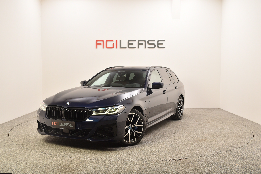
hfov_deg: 53.1
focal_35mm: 36
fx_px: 261
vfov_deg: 36.9
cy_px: 87
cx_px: 130
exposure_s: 1/200
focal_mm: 24
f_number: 7.1
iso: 100
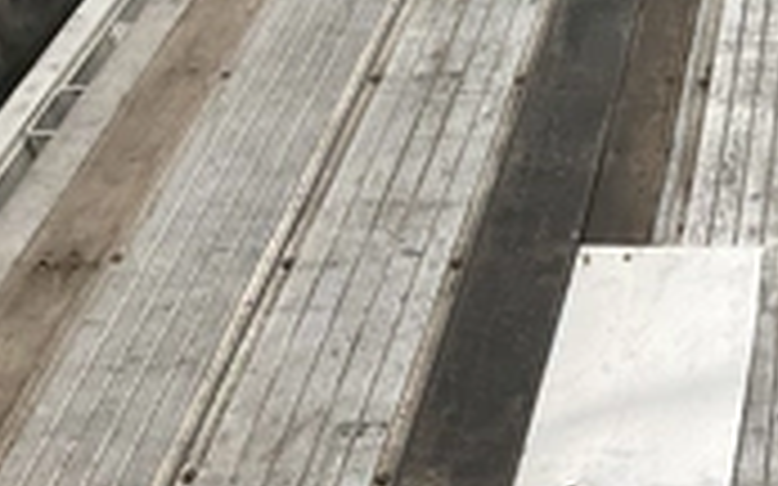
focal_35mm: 71
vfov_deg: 17.7
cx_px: 890
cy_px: -40
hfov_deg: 26.3
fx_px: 1505
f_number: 1.8
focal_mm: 3
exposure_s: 1/63
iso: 64
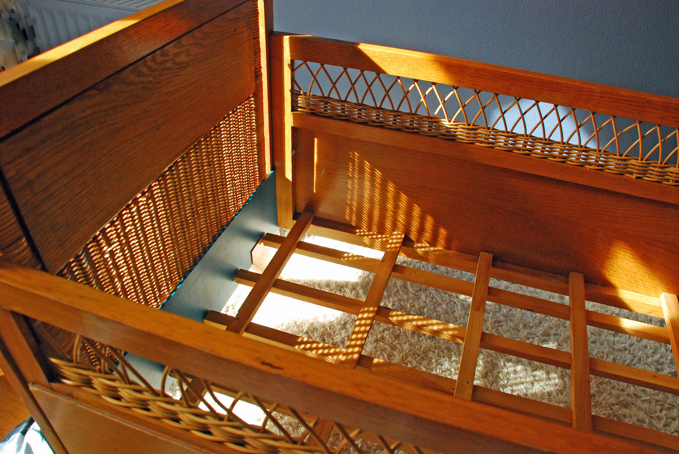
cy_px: 227
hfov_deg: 67.3
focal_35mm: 27
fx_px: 510
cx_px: 340
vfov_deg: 48.0
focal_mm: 18
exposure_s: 1/160
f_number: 6.3
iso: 800
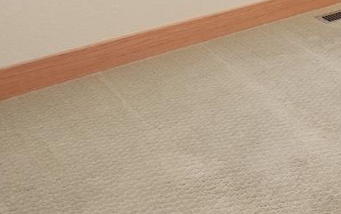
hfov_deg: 20.4
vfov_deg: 16.4
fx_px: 567
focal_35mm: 61
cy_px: -210
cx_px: 649
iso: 400
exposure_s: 1/13
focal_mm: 10
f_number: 9
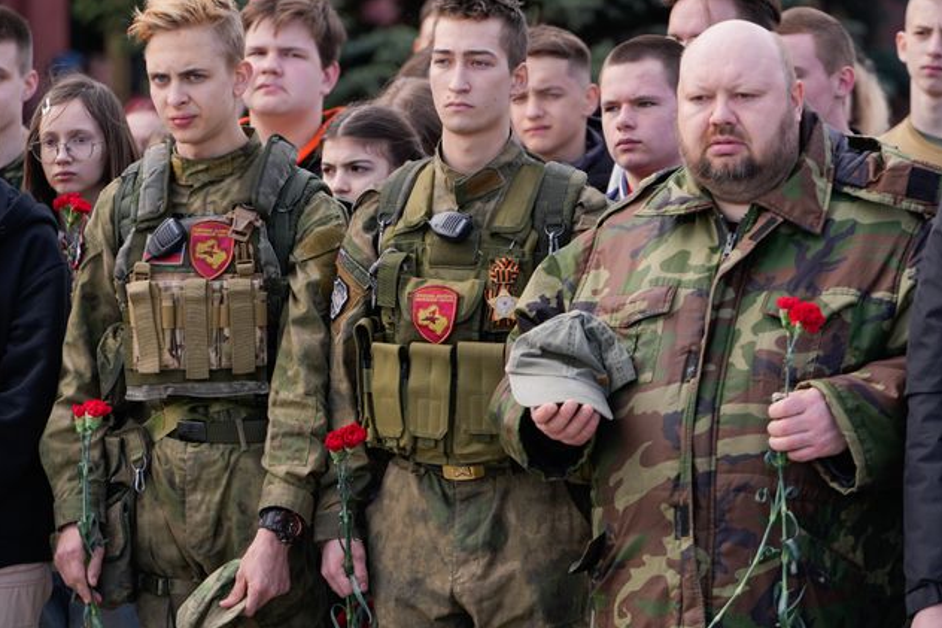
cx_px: 493
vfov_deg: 6.9
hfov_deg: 10.4
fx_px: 5179
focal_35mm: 198
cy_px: 286
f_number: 4.5
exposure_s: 1/1000
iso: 320
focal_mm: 179
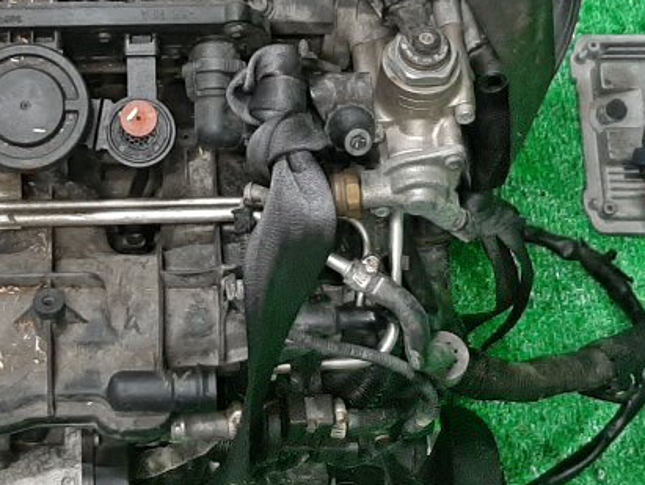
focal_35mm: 91
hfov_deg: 21.3
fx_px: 1697
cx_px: 162
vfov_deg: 16.2
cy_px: 129
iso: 156
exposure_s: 1/50
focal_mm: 3.93
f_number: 1.7
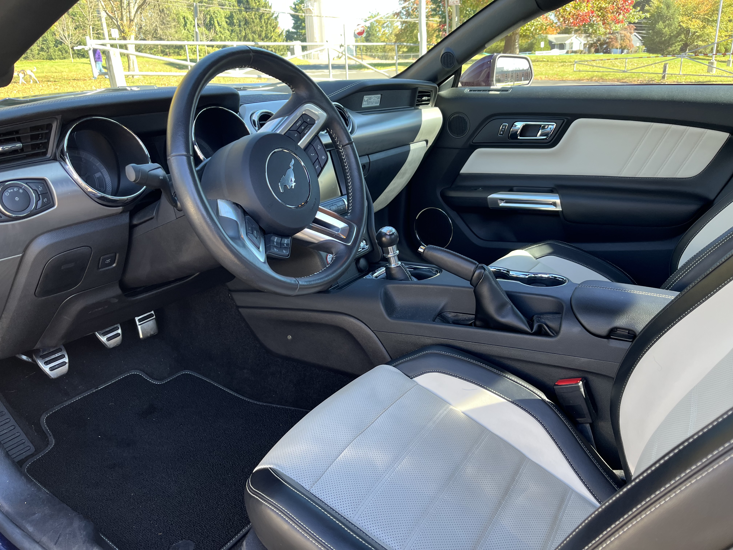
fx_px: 551
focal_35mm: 26
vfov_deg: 53.1
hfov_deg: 67.3
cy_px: 275
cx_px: 366
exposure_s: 1/122
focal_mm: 5.1
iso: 64
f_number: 1.6
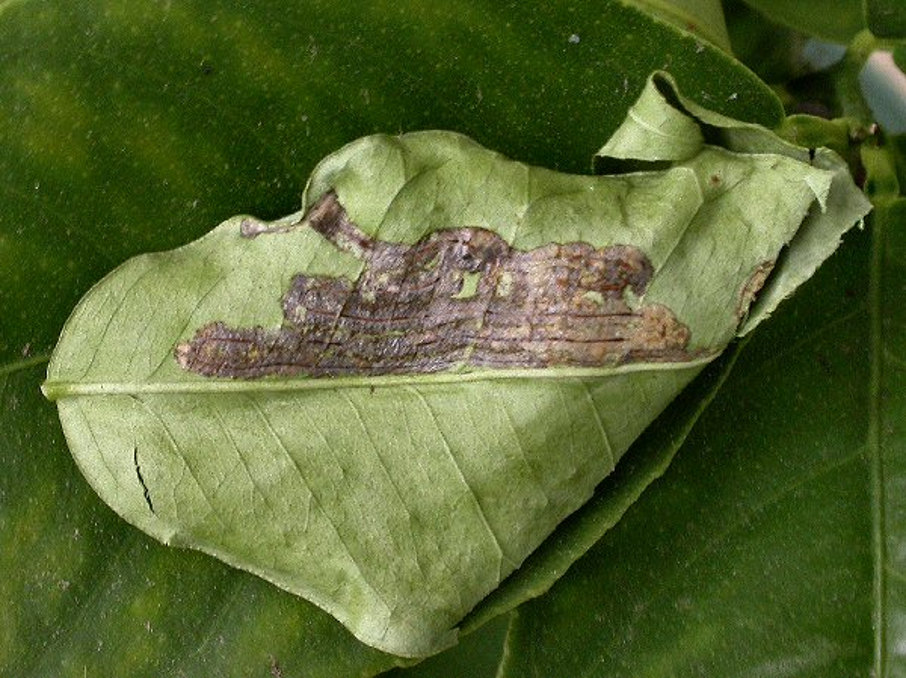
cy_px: 339
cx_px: 453
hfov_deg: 23.9
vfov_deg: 18.0
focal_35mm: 82
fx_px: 2144
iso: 100
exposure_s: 1/18.1
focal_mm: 17.1
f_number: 10.2
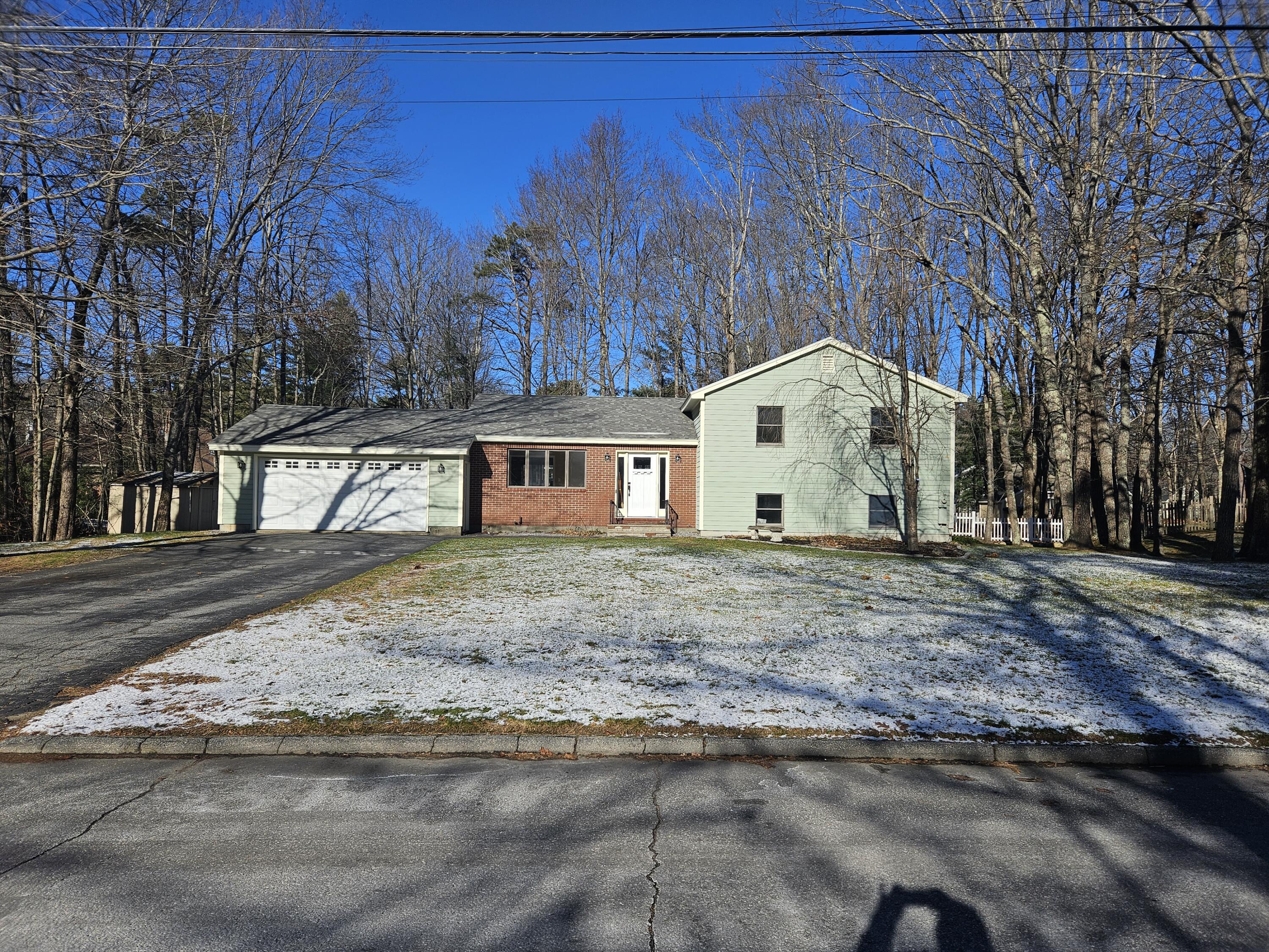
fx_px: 843
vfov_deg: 58.9
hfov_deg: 73.9
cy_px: 476
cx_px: 634
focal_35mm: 23
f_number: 1.8
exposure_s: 1/2333
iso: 25
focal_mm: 5.4
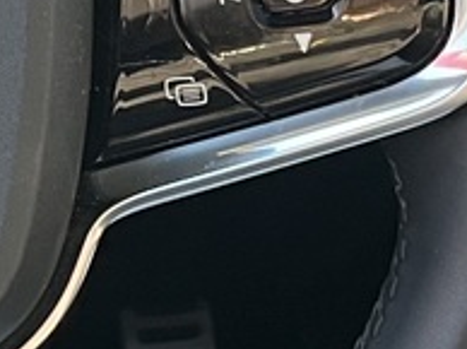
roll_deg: +3.6
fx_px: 2601
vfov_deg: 7.7
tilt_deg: -29.9
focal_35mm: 193
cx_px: 149
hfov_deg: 10.3
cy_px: 89
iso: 80
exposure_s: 1/50
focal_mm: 5.1
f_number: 1.6
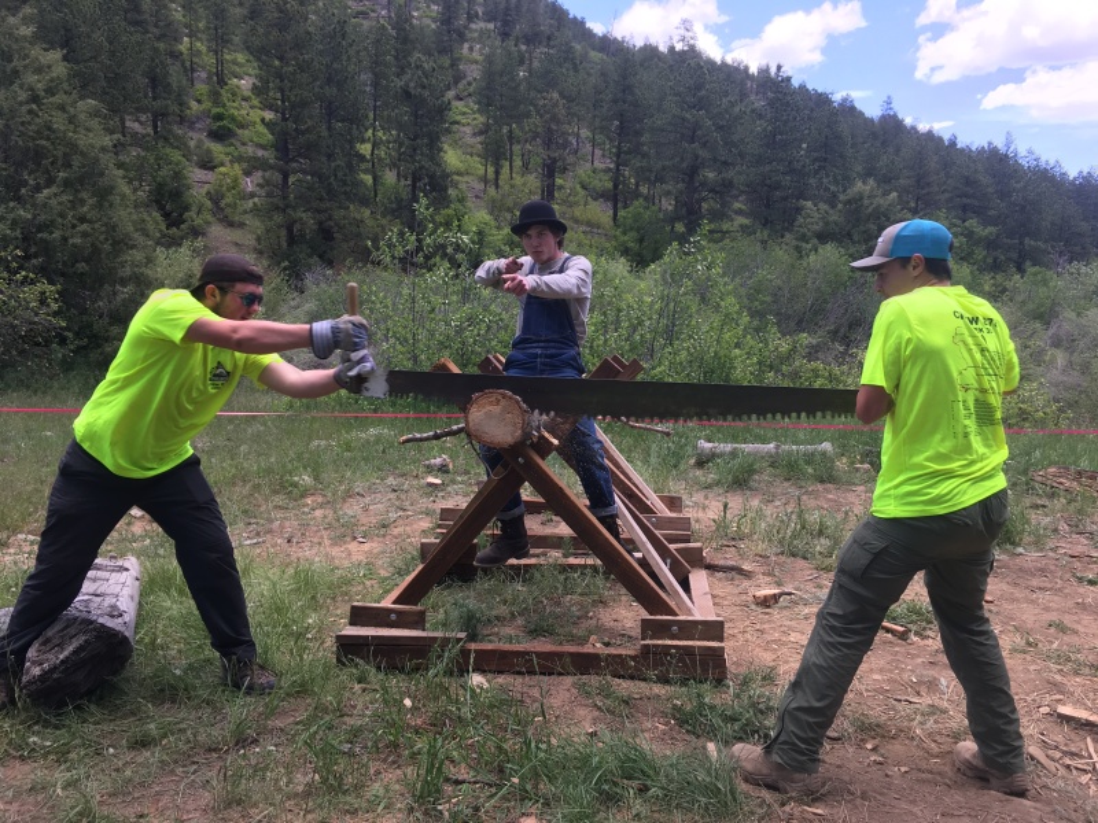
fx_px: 920
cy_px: 412
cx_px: 549
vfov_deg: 48.2
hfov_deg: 61.7
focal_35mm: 29
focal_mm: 4.15
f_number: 2.2
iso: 25
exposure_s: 1/269
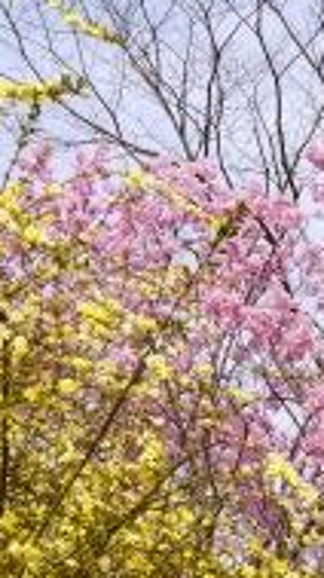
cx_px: 238
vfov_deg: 22.5
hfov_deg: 12.9
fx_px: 1424
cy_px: 483
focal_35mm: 93
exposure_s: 1/400
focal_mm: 18
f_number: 7.1
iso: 160
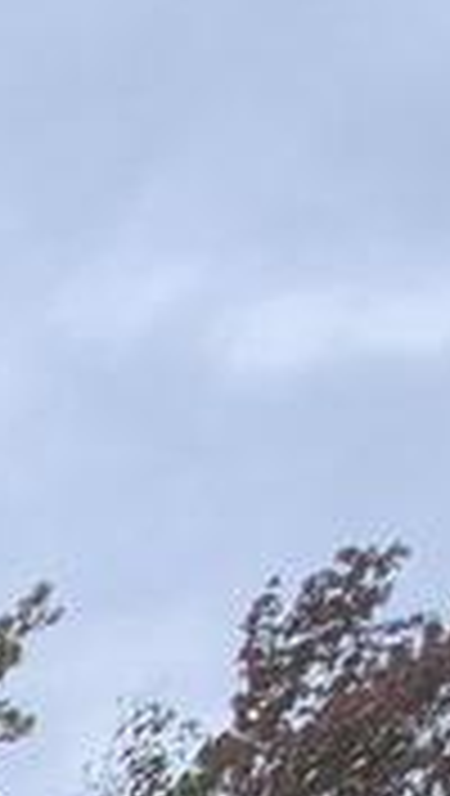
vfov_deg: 11.2
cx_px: -1251
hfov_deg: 7.7
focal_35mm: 115
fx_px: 2431
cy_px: 2406
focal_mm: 1.74
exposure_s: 1/670
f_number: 2.2
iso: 40
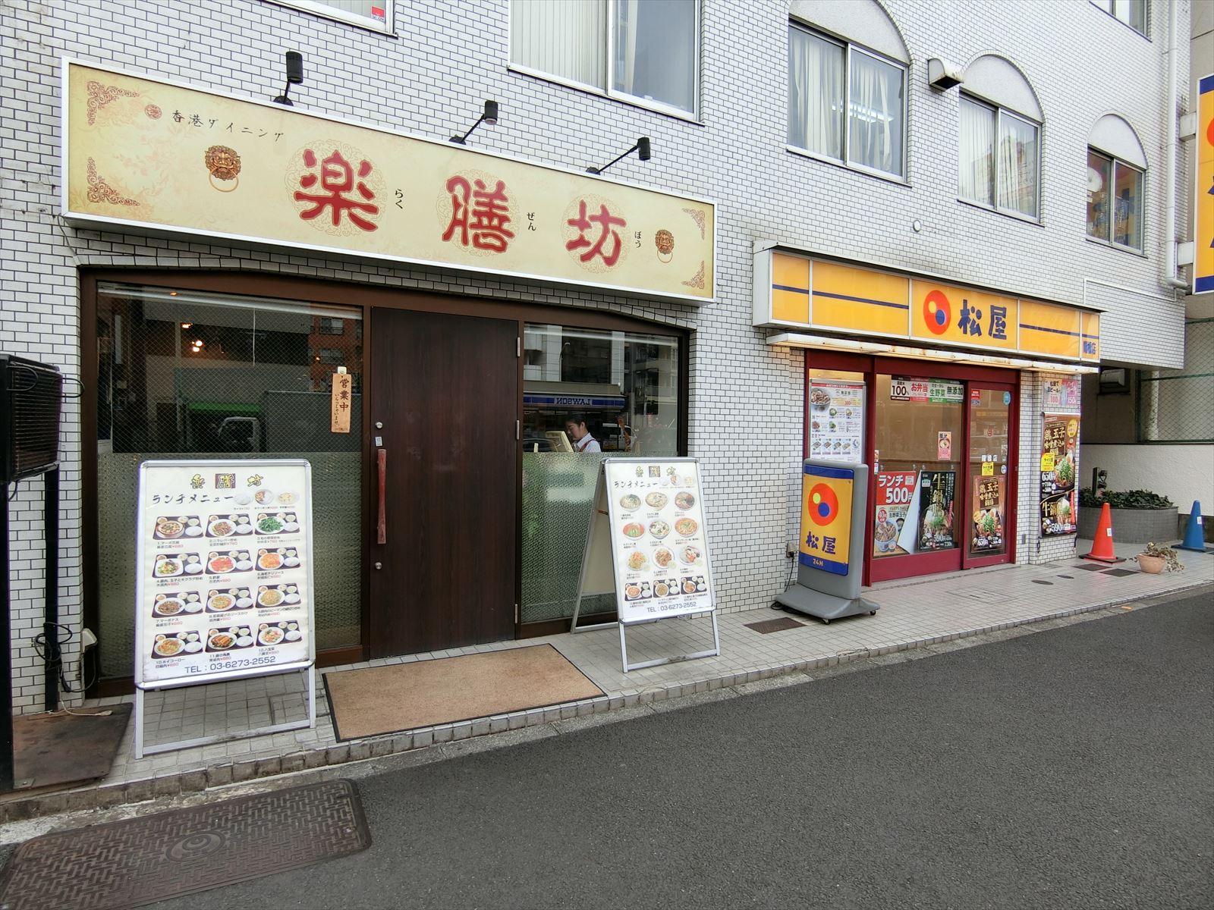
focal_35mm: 19
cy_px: 455
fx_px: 666
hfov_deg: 84.7
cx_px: 607
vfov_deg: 68.7
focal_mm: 4.06
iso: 80
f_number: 2.7
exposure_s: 1/400
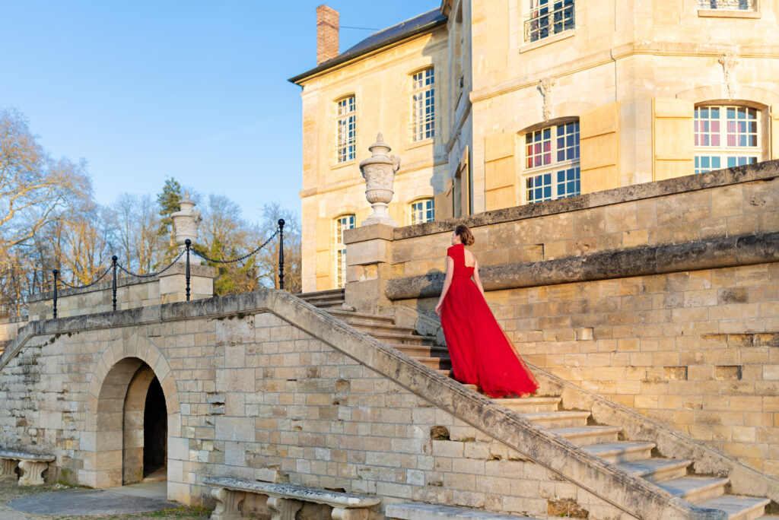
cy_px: 260
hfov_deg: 54.4
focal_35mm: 35
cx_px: 390
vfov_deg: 37.9
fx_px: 758
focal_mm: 35
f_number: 1.8
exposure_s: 1/800
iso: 100
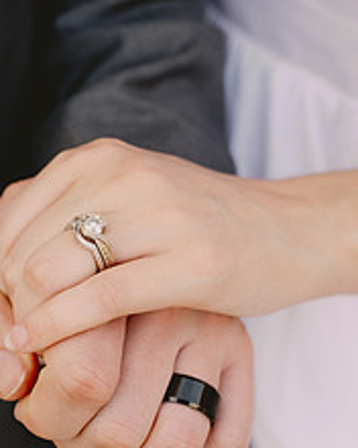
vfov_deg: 20.0
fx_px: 1271
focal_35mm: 96
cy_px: 206
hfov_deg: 16.0
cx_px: 130
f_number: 4.5
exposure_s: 1/640
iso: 640
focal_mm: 50
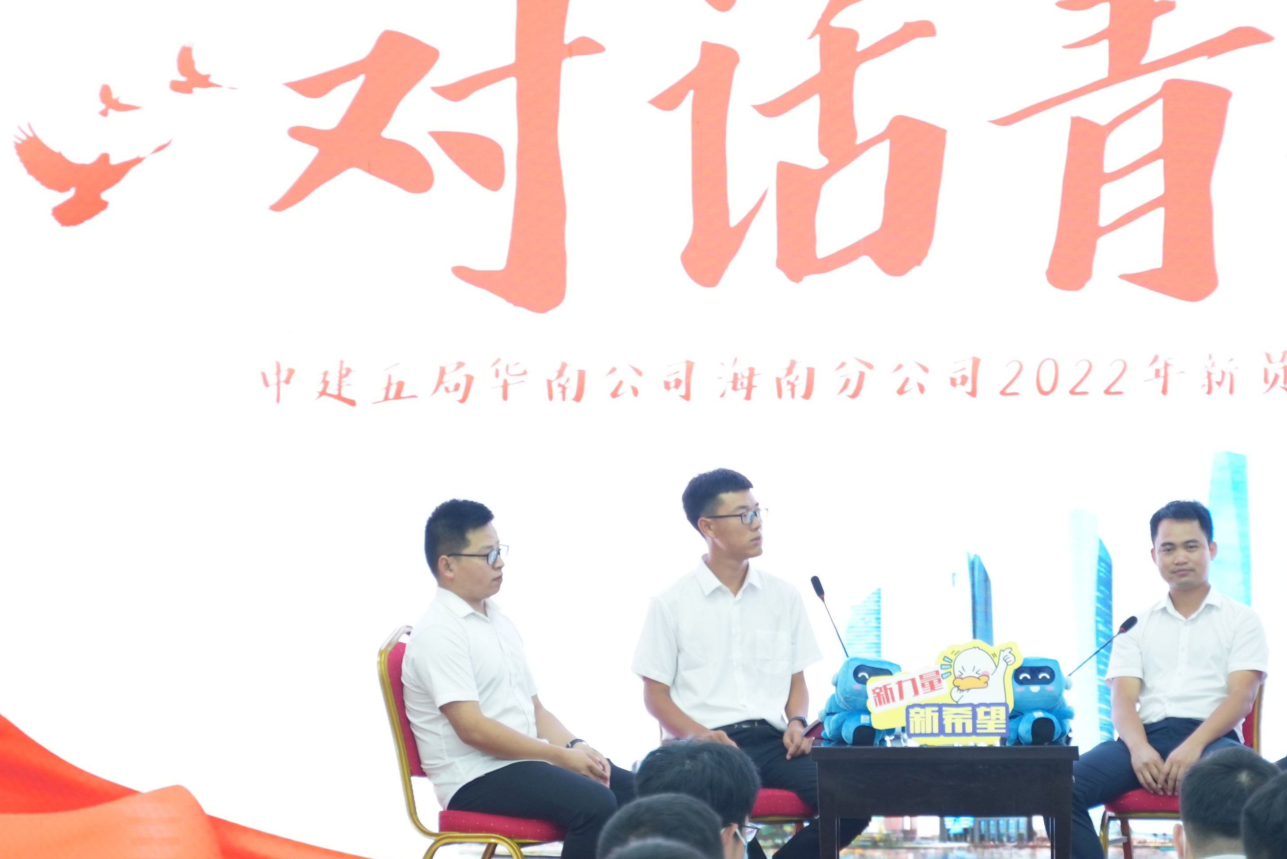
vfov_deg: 9.7
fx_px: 5077
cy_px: 354
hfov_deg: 14.4
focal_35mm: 142
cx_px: 803
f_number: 3.2
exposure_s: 1/60
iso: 800
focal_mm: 69
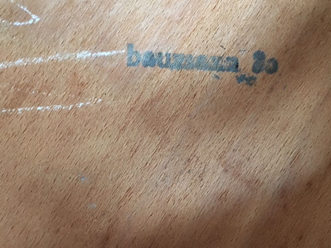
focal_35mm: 37
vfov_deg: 38.5
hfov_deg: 50.1
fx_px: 354
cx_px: 164
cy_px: 101
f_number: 2.2
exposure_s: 1/17
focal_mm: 4.15
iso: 250
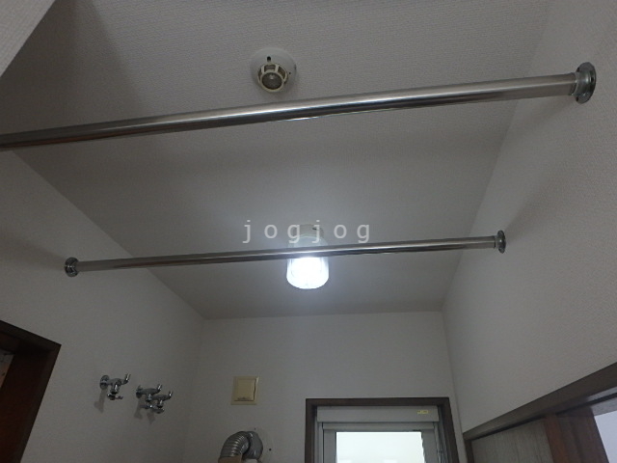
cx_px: 308
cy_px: 232
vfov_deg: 63.4
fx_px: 374
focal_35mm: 21
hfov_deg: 79.0
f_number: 3.5
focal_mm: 3.7
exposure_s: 1/60
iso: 200
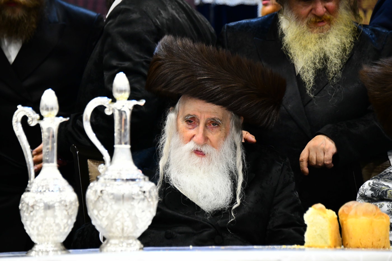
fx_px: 1960
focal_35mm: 180
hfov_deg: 11.4
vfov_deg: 7.6
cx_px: 196
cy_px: 130
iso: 4000
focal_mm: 180
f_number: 5.6
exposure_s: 1/160
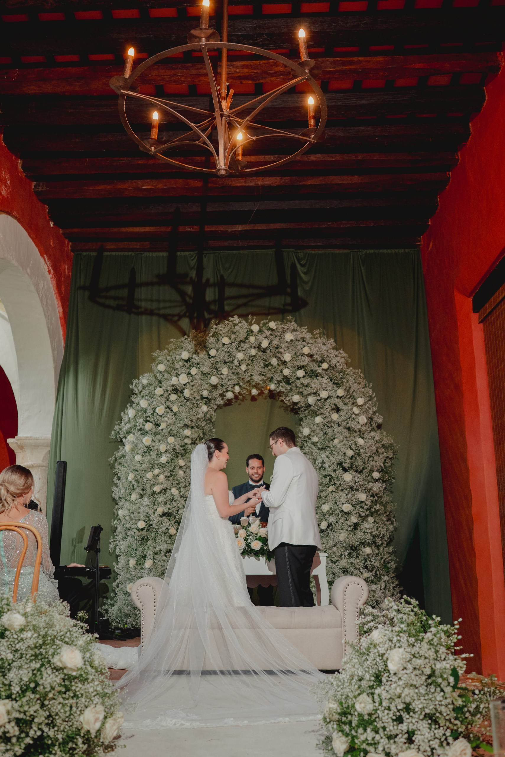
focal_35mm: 35
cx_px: 252
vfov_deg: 54.4
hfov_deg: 37.9
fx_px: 736
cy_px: 378
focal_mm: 35
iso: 1600
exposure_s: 1/160
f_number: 2.8
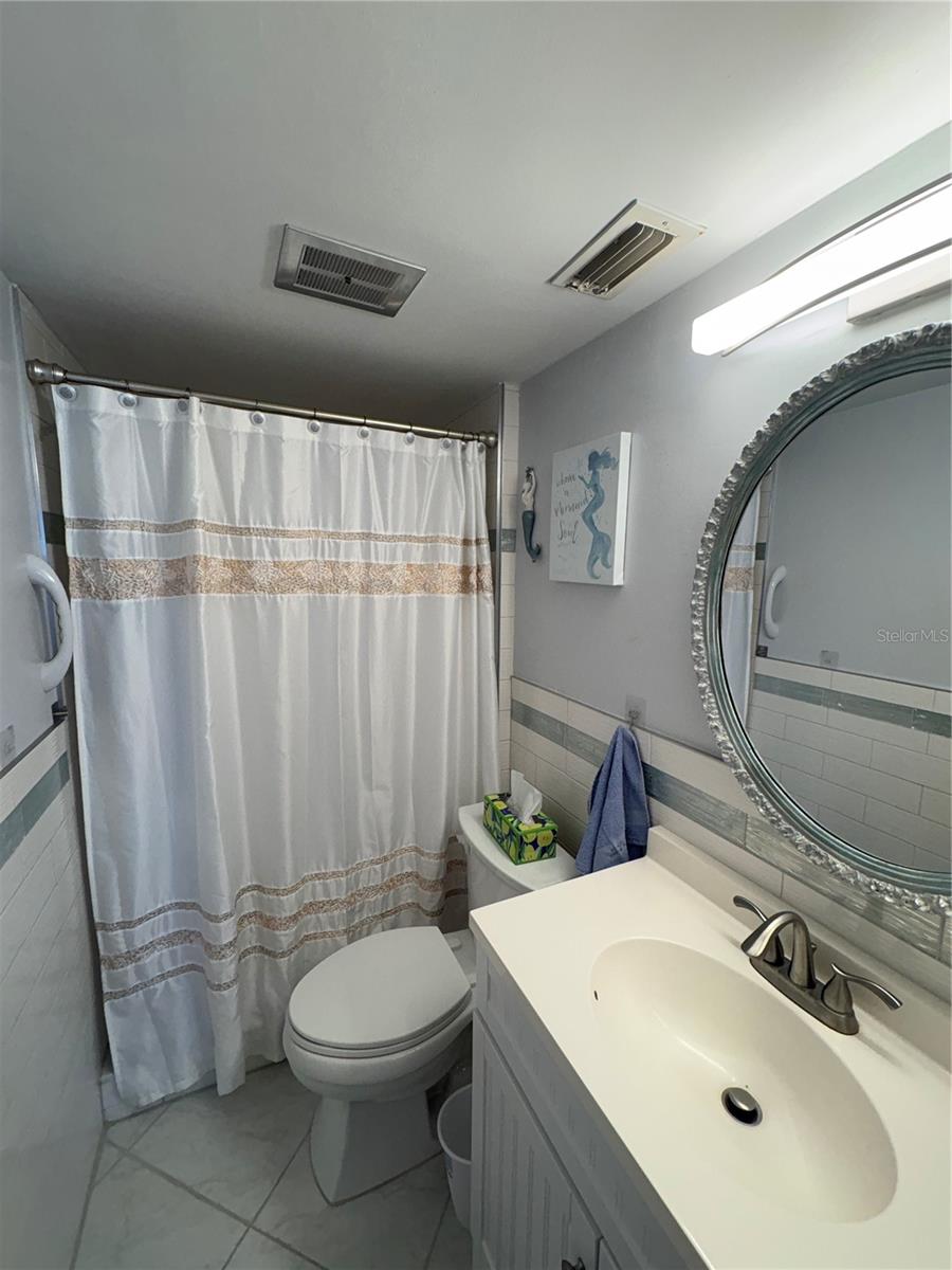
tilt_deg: -5.3
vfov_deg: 102.1
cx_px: 476
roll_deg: -0.1
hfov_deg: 85.7
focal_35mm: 14
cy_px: 635
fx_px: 513
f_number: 2.2
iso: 80
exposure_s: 1/120
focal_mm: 2.22
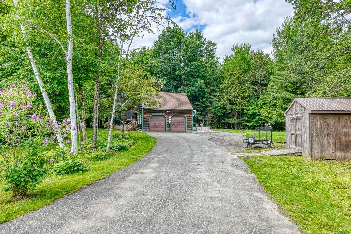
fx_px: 224
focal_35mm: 23
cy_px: 118
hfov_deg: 76.1
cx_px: 177
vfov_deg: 55.1
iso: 125
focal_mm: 13
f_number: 11
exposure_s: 1/30
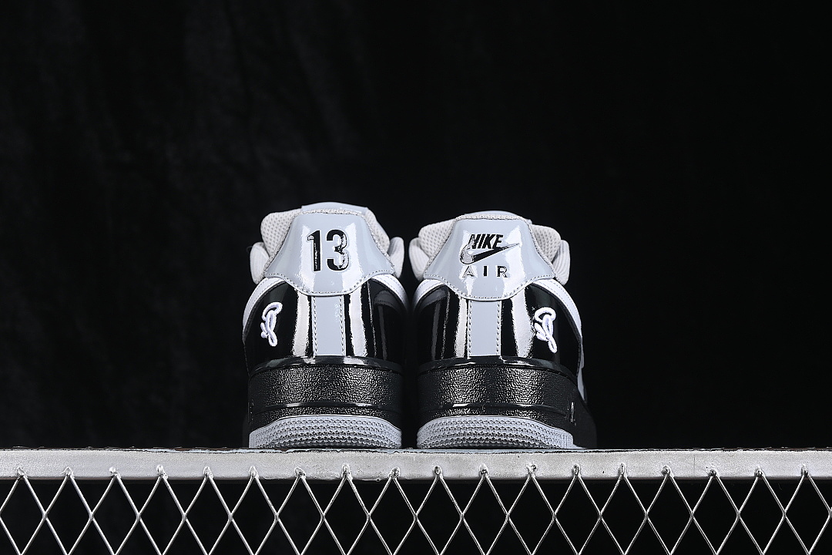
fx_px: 1733
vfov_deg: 18.2
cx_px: 416
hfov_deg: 27.0
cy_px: 278
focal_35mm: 75
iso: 160
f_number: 6.3
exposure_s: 1/60
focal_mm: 50
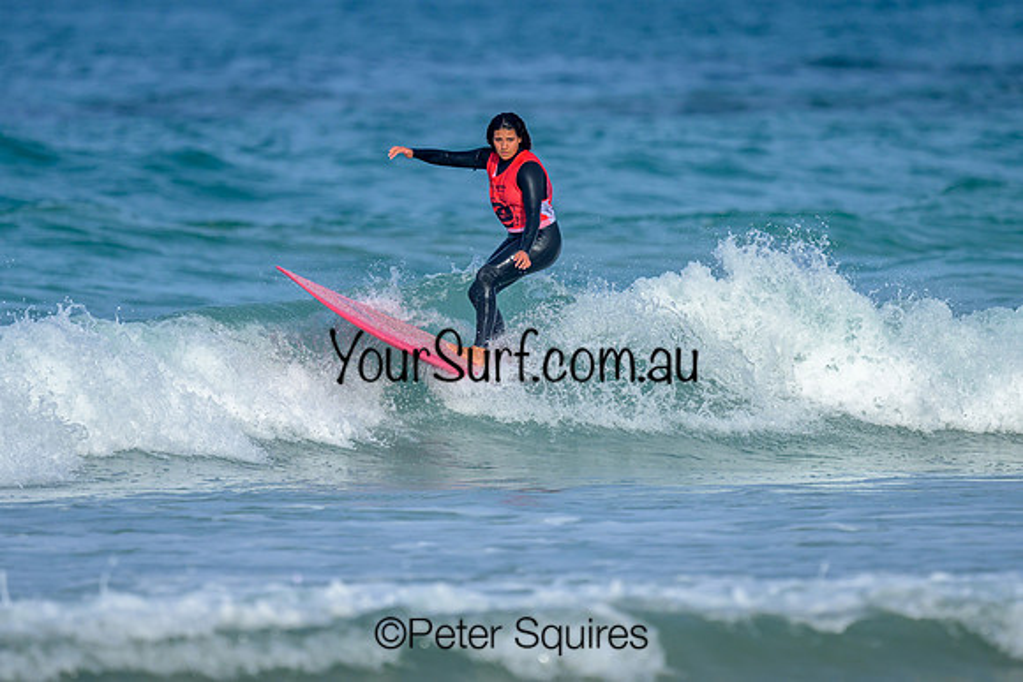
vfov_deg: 1.3
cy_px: 335
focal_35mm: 1100
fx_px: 31263
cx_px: 450
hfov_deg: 1.9
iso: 280
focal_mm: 800
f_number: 6.3
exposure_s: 1/2000
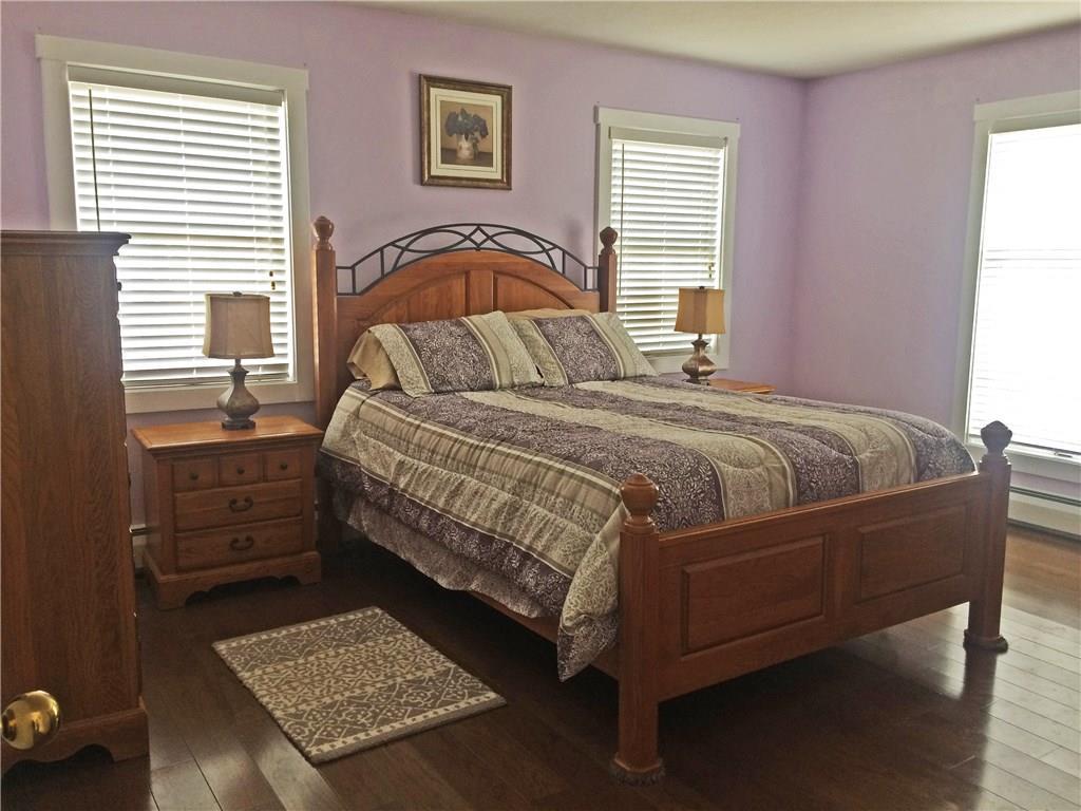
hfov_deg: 61.7
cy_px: 406
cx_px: 540
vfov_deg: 48.2
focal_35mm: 29
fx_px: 906
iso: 40
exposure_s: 1/30
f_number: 2.2
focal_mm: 4.15
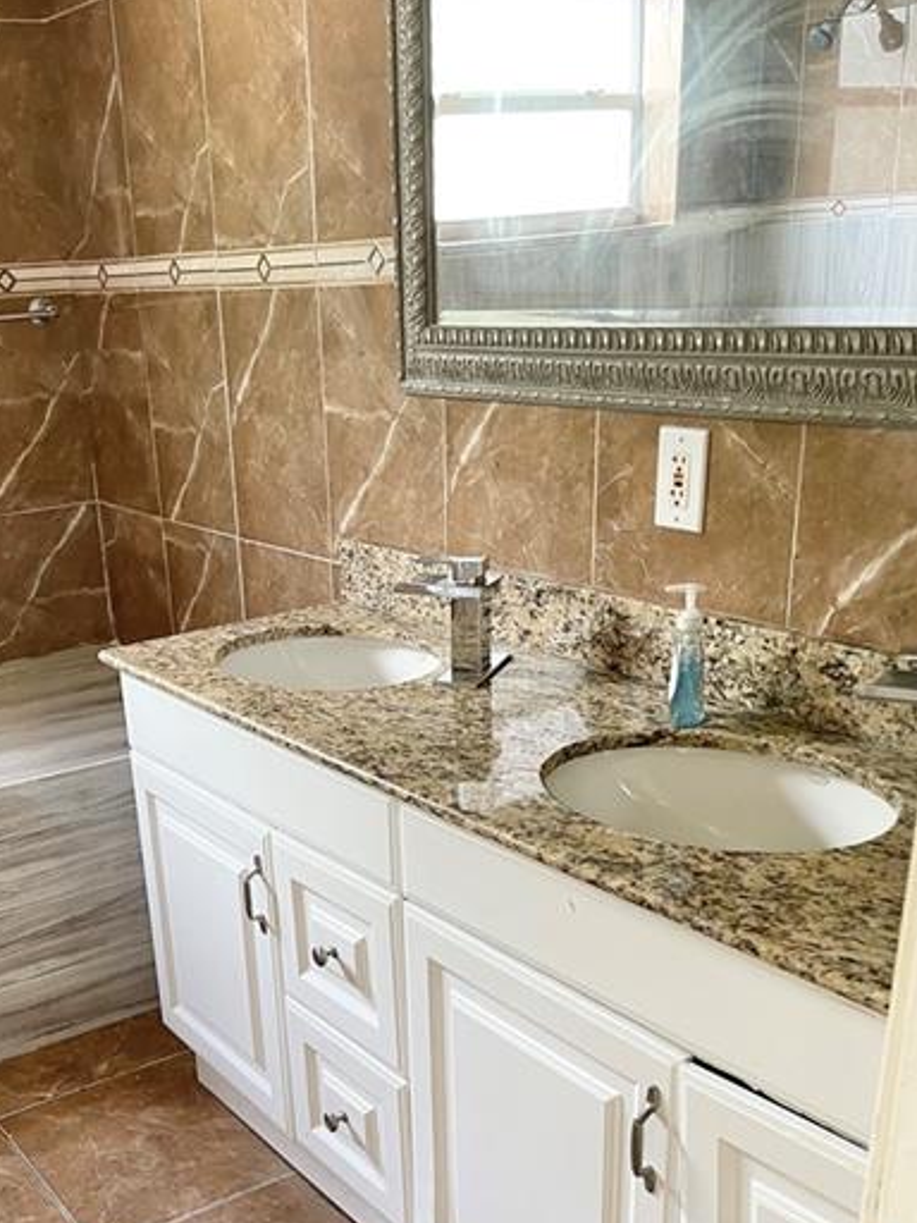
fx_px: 1378
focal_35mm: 39
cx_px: 289
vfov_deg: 46.7
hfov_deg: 36.4
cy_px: 865
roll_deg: +3.2
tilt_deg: -24.0
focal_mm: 5.1
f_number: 1.6
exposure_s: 1/60
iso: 250
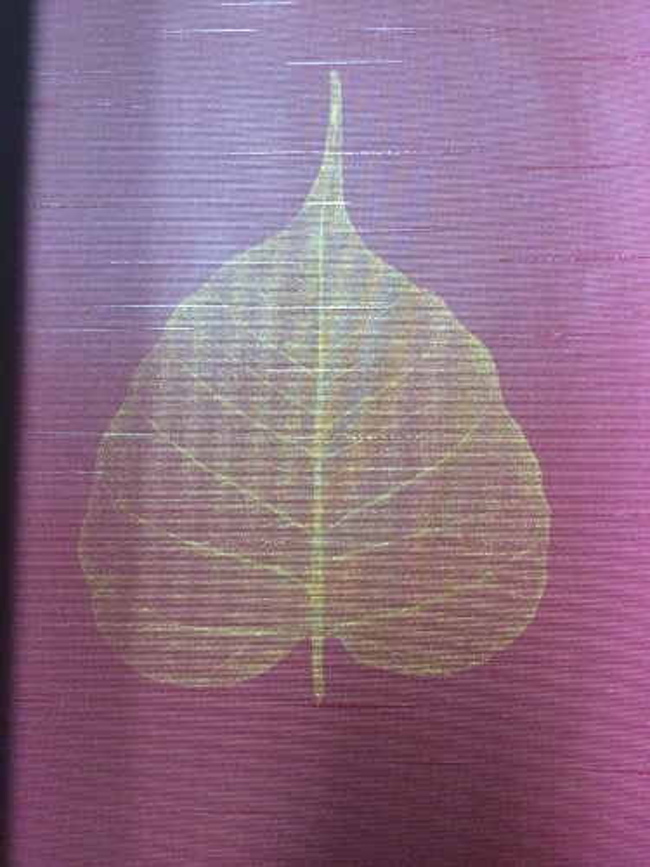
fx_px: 726
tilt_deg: -86.2
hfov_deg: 48.2
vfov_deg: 61.7
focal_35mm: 29
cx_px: 325
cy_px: 434
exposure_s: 1/33
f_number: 2.2
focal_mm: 4.15
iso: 320
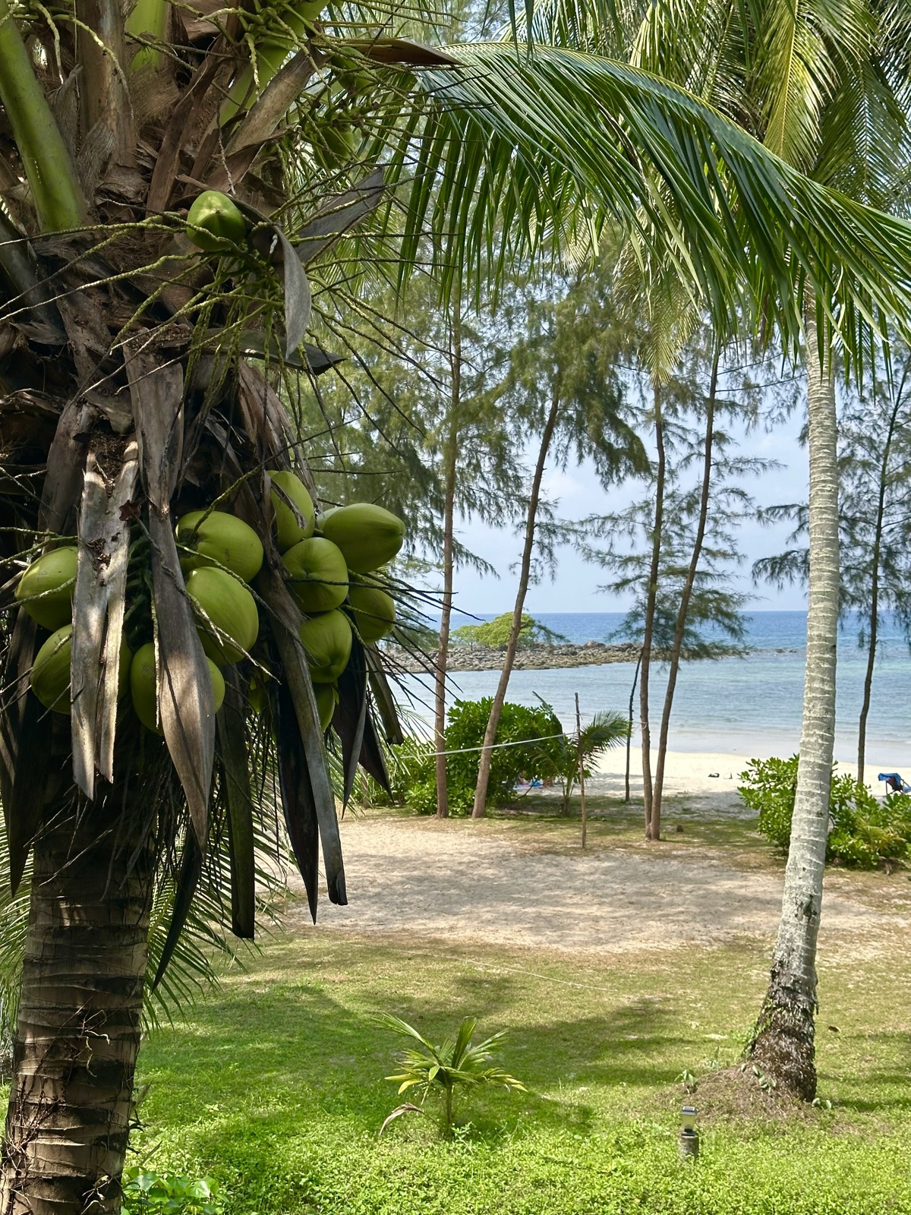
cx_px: 456
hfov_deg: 30.3
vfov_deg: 39.7
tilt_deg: +0.2
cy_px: 608
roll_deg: -0.6
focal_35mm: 48
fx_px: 1684
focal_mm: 6.86
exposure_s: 1/1953
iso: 64
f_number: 1.78
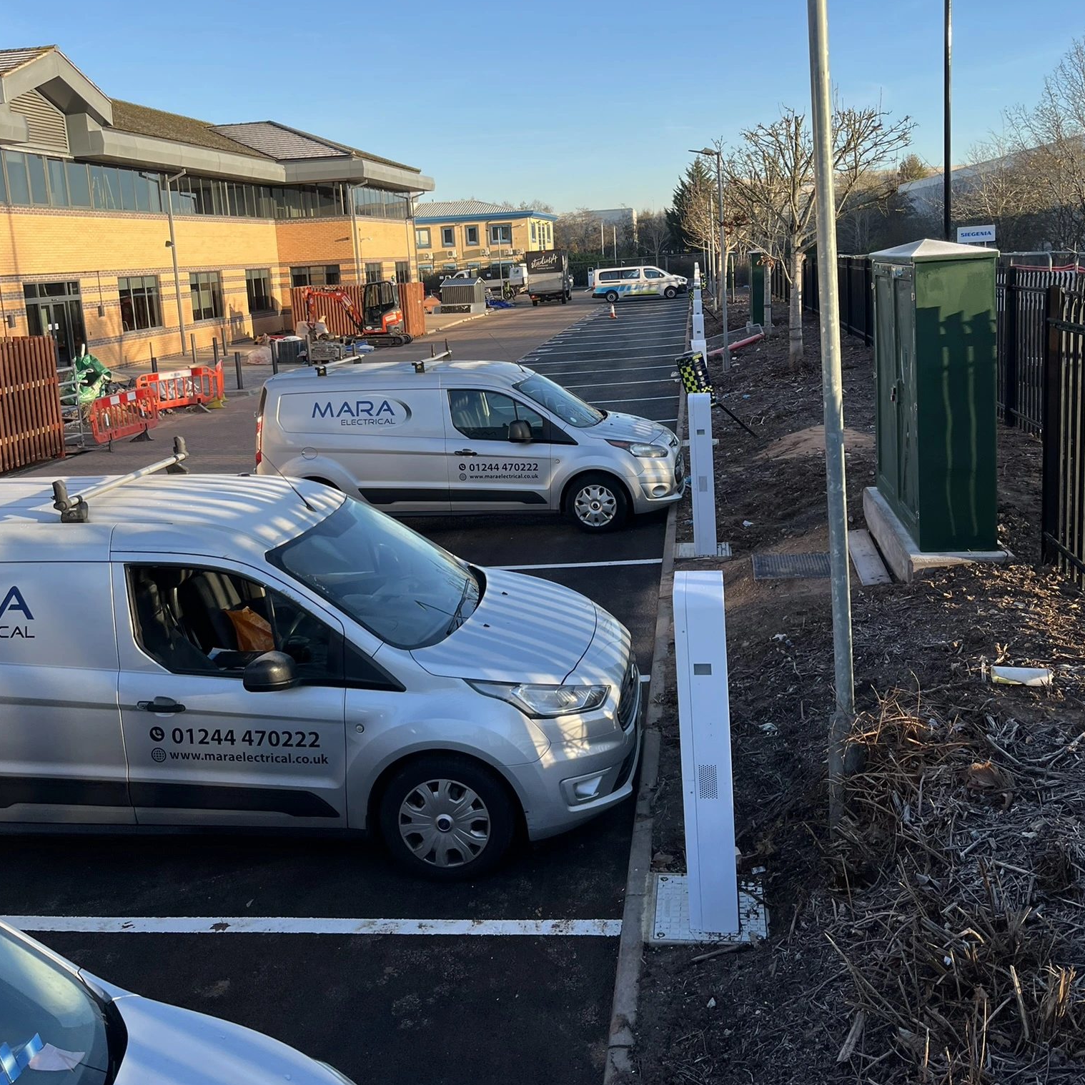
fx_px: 1099
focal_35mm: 31
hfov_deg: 52.5
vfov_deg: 52.1
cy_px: 425
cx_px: 545
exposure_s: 1/1175
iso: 50
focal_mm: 5.1
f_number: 1.6
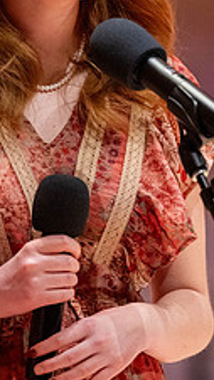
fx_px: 5431
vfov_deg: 4.0
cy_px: 78
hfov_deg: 2.3
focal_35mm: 538
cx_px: 72
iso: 5000
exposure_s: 1/500
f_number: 2.8
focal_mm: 200
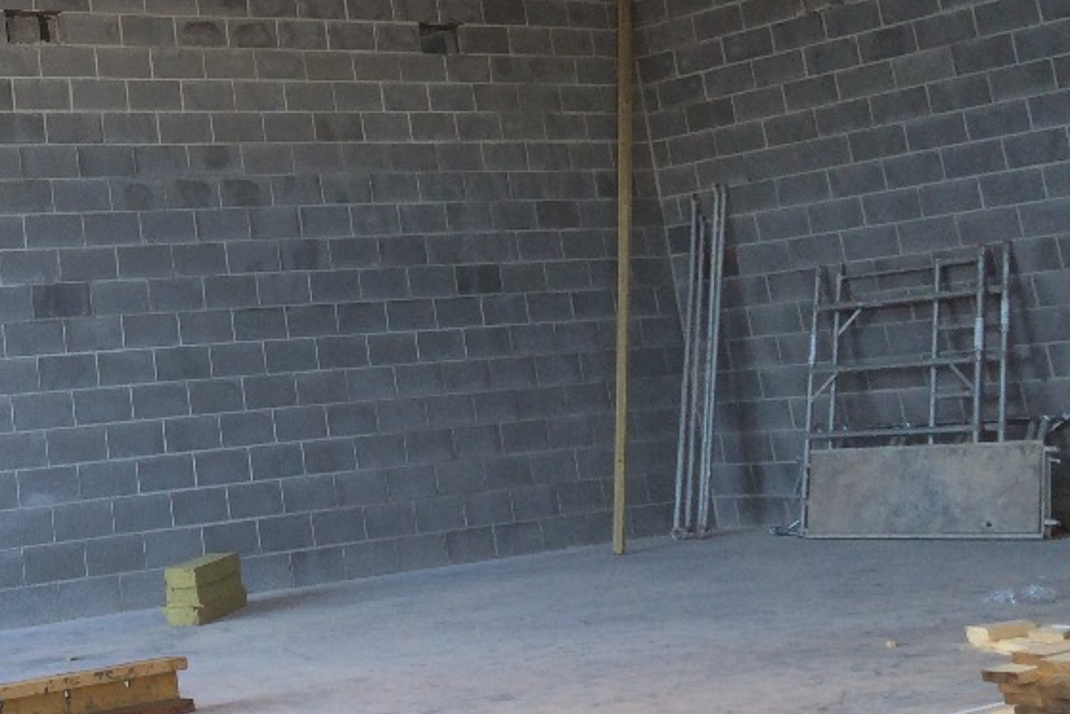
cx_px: -19
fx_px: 1992
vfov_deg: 19.6
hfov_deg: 28.1
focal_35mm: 67
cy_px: -44
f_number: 2.2
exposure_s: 1/30
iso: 64
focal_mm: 4.12
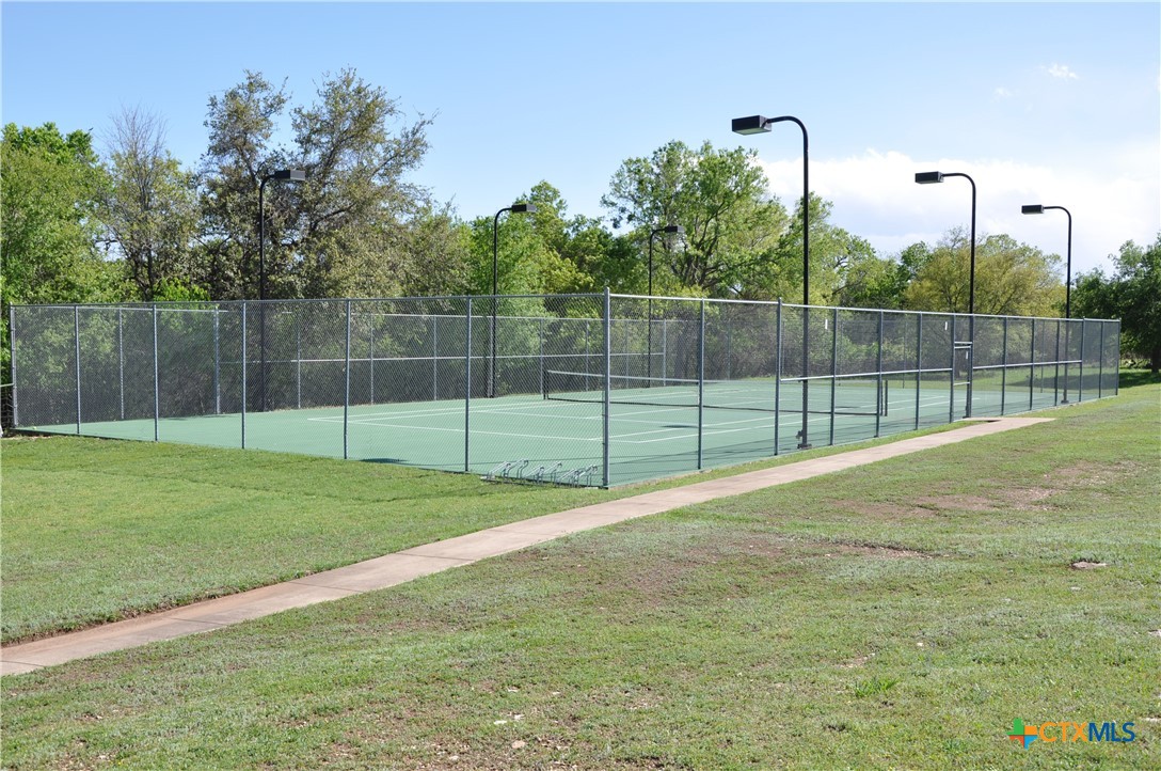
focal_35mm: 38
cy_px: 386
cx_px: 580
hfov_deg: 51.3
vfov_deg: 35.4
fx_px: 1208
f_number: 9
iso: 200
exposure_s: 1/320
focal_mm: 25
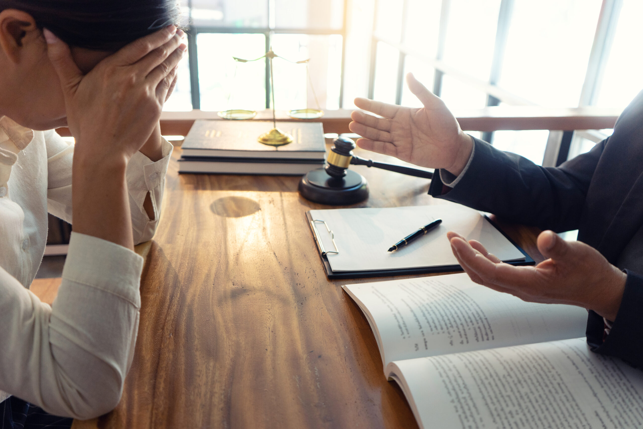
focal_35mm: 29
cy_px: 214
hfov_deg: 63.7
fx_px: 518
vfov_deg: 45.0
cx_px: 322
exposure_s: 1/60
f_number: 3.5
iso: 800
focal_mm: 29
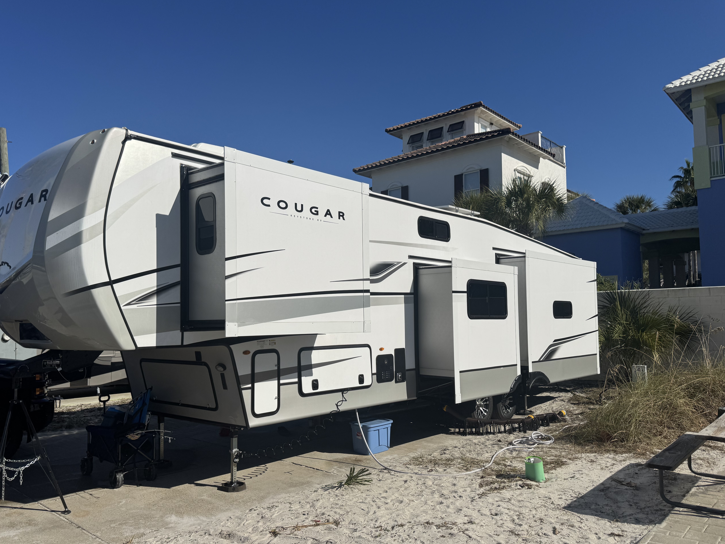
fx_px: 566
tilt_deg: +3.3
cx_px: 327
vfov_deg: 51.3
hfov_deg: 65.2
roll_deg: +0.4
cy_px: 288
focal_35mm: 27
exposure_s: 1/12346
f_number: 1.78
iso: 64
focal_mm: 6.76
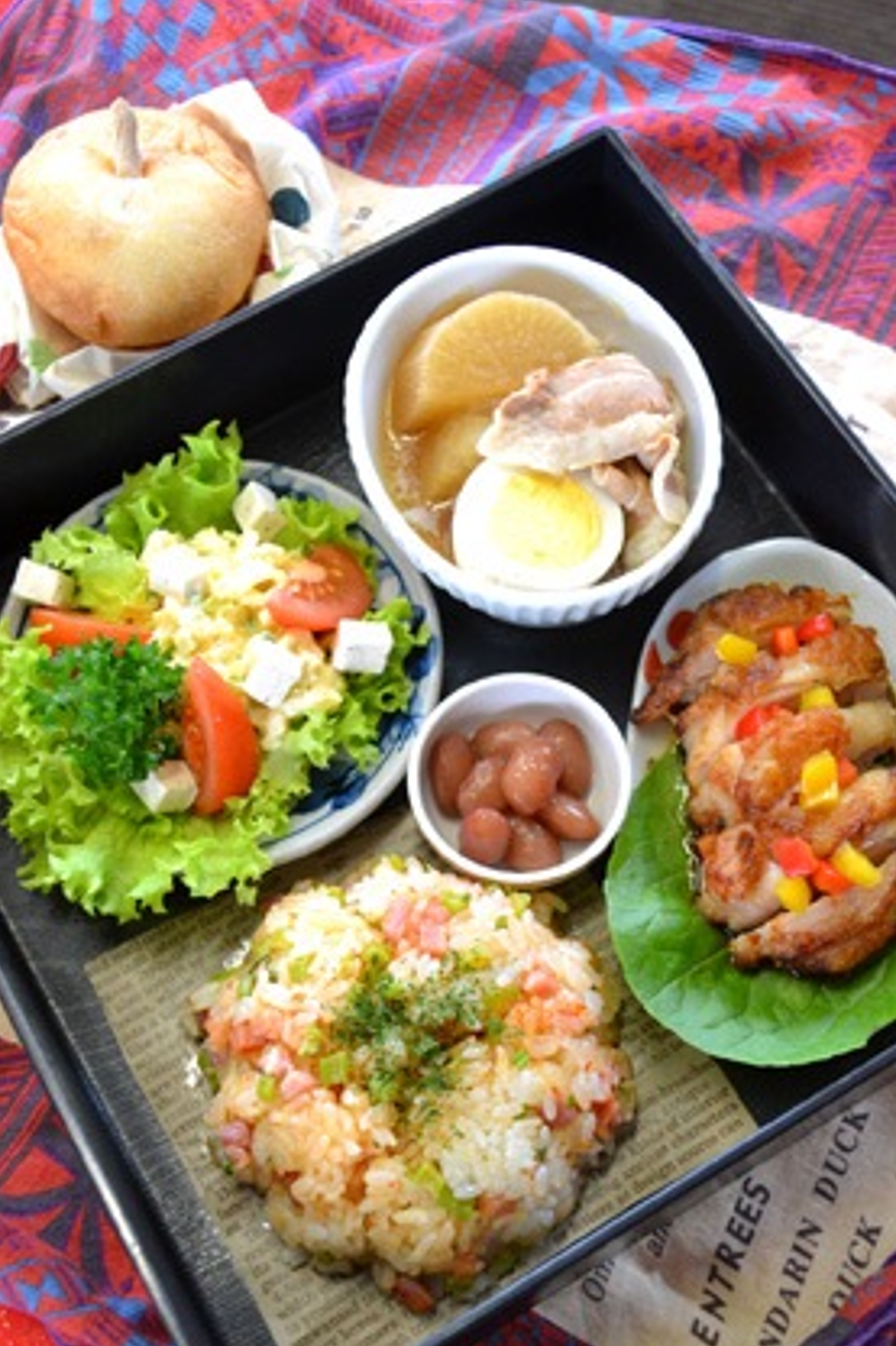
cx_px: 448
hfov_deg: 27.5
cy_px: 684
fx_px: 1831
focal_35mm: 49
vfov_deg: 40.4
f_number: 4.8
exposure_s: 1/60
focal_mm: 32
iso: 2200
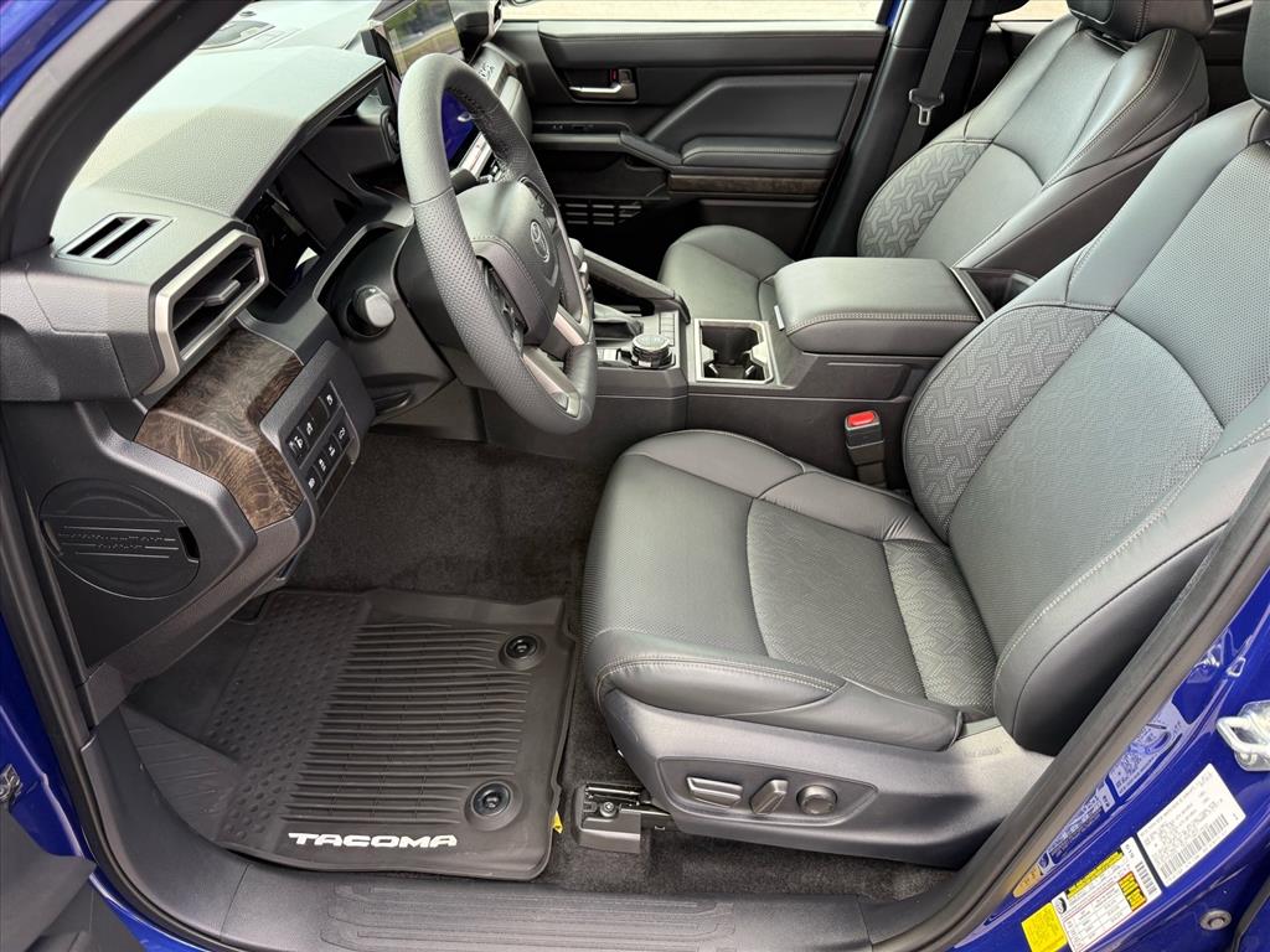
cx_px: 635
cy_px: 476
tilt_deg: -34.7
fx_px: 881
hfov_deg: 71.6
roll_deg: -3.3
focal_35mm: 24
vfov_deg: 56.8
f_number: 1.78
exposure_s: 1/243
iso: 125
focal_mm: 6.76
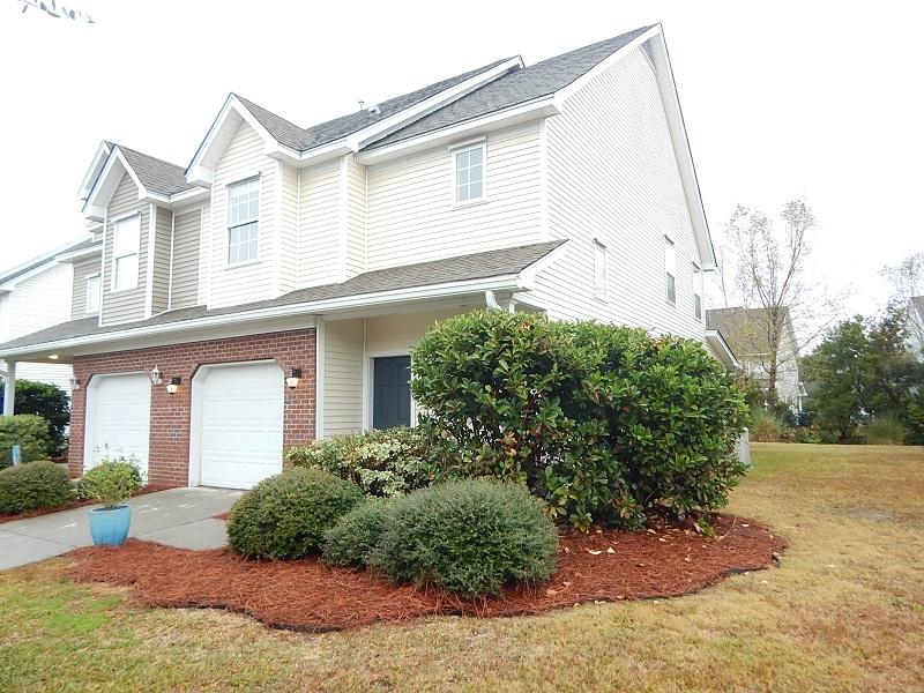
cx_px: 462
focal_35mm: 22
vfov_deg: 61.1
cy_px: 346
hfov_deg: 76.4
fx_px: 587
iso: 125
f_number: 3
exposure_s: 1/125
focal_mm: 4
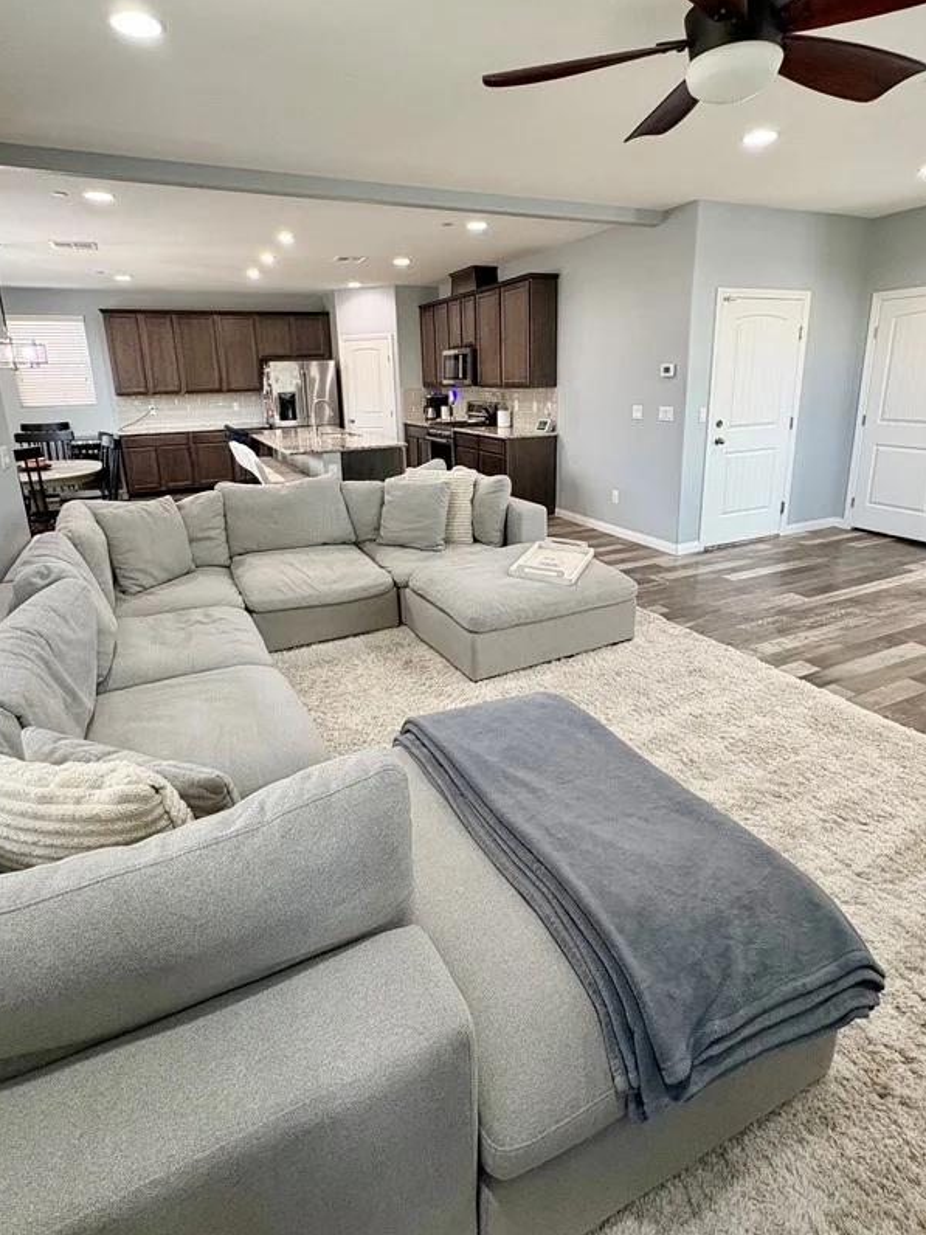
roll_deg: +1.8
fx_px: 642
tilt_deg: -14.7
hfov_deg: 71.6
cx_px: 458
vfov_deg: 87.3
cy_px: 541
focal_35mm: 18
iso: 250
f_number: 2.2
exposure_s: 1/60
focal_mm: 2.22
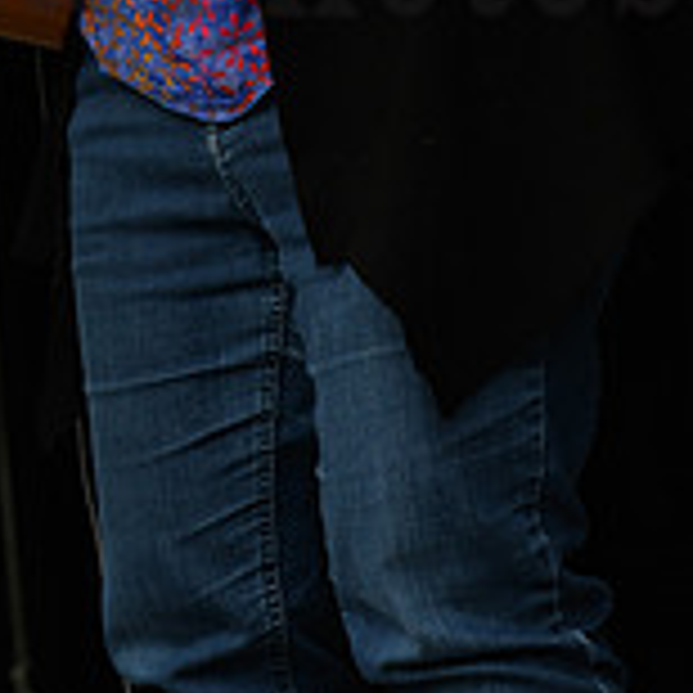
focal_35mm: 310
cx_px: 72
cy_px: -104
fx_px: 7021
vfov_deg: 5.6
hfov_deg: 5.6
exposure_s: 1/400
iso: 400
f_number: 8
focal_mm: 125
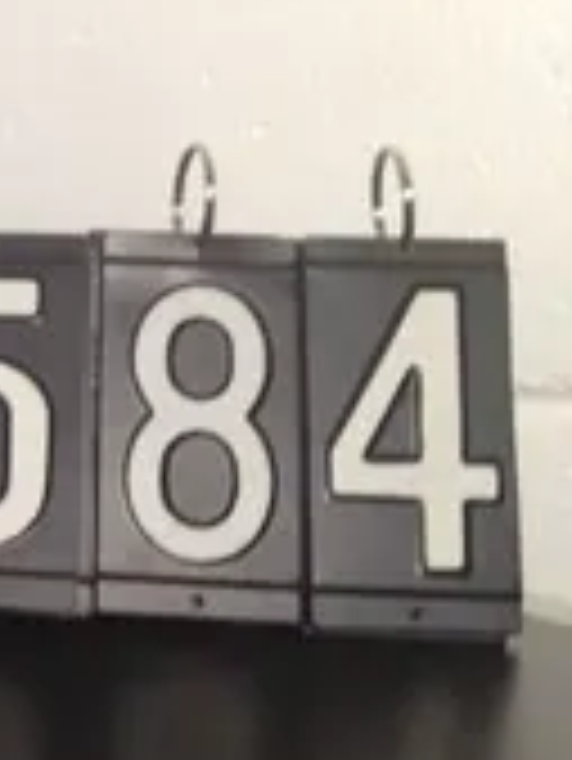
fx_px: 1826
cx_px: -324
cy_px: 418
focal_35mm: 83
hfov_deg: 16.1
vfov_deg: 23.5
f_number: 2.4
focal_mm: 4.28
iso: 64
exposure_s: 1/20
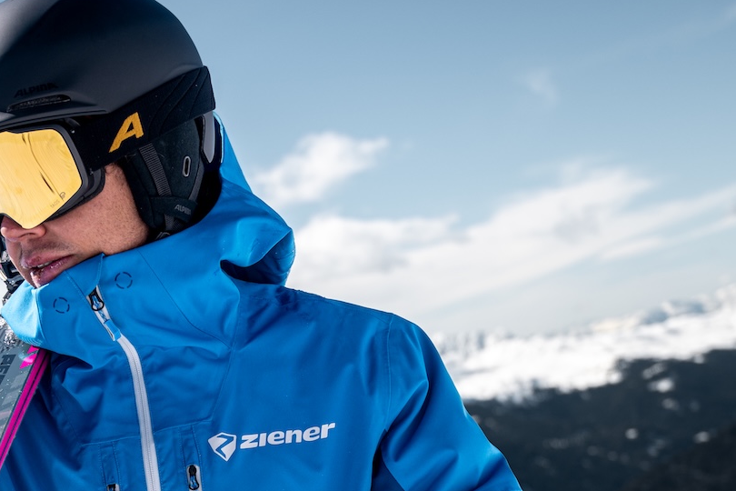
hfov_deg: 26.1
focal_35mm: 77
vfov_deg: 17.4
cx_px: 222
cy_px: 473
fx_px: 1574
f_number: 4
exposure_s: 1/1600
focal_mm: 39
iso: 100
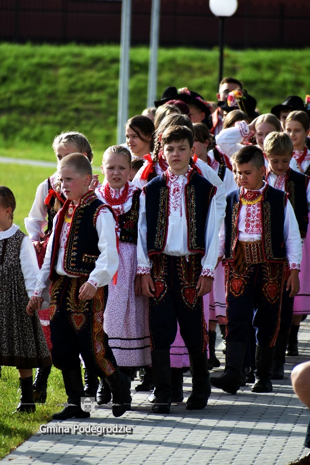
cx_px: 155
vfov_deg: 4.6
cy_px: 232
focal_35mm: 450
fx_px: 5815
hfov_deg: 3.1
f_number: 6.3
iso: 200
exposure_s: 1/500
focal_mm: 300
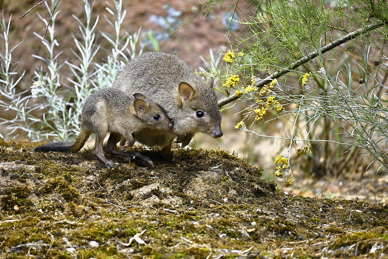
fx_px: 4052
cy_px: 129
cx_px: 194
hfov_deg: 5.5
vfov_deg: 3.7
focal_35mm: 376
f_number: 6.3
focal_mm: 250
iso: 1400
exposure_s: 1/1000
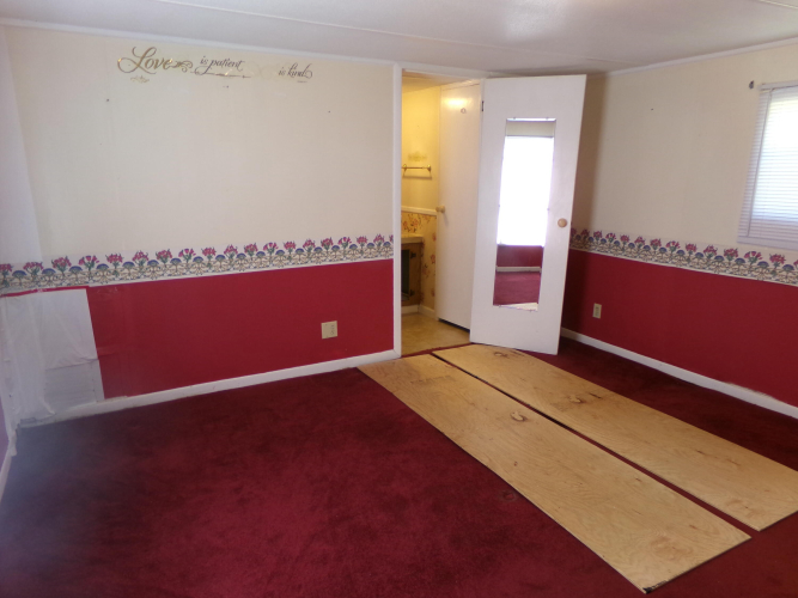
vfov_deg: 56.8
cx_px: 399
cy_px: 299
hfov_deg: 71.6
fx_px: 553
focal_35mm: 24
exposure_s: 1/34
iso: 180
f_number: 3.7
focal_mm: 4.3
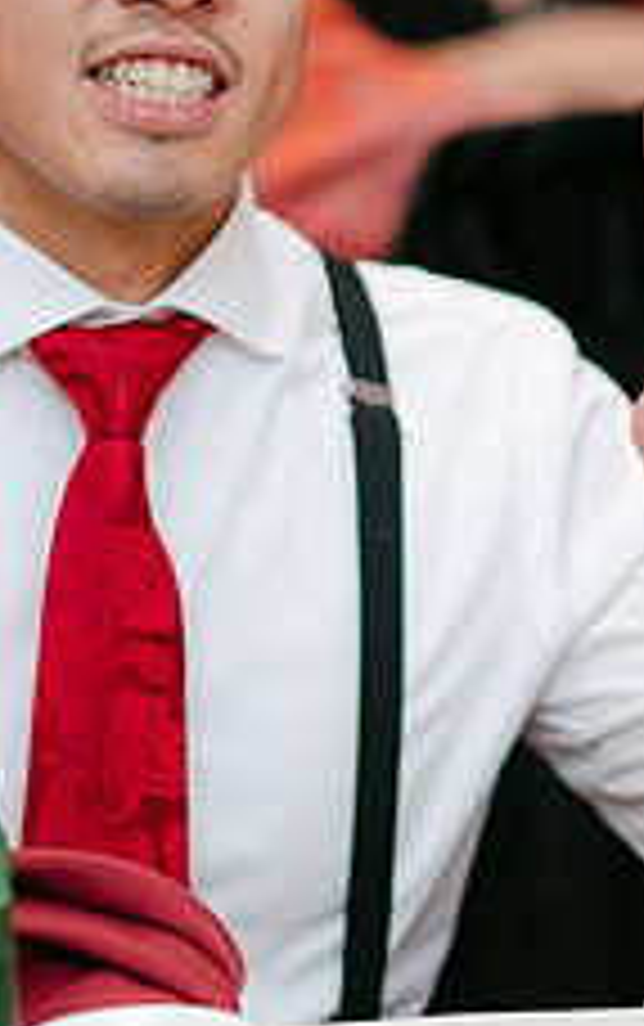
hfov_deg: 6.0
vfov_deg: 9.5
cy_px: 306
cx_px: 725
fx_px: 6162
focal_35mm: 220
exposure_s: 1/125
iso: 320
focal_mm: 85
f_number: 2
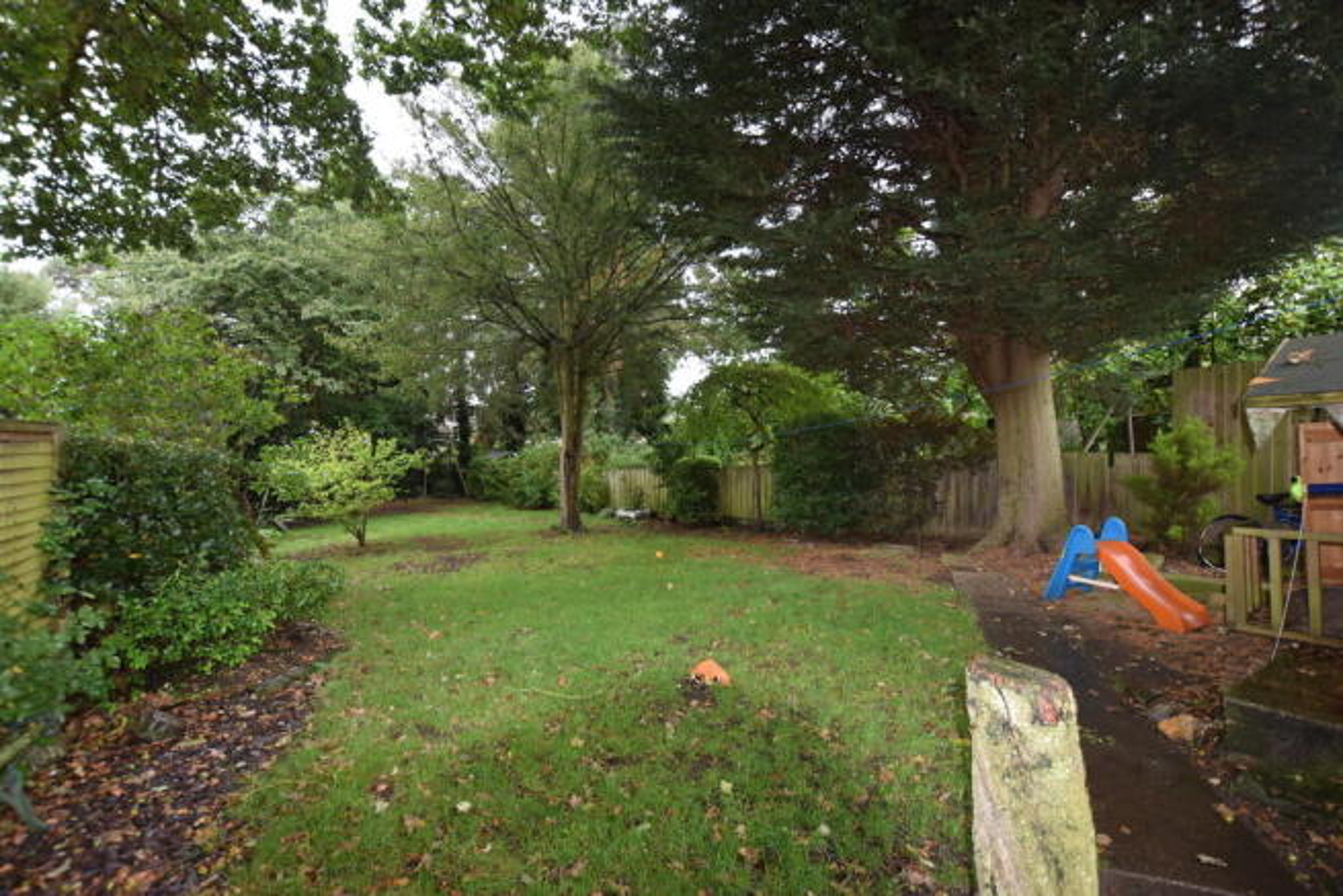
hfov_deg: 100.4
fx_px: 560
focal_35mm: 15
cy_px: 448
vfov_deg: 77.4
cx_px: 672
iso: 800
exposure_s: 1/125
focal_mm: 10
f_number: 5.6
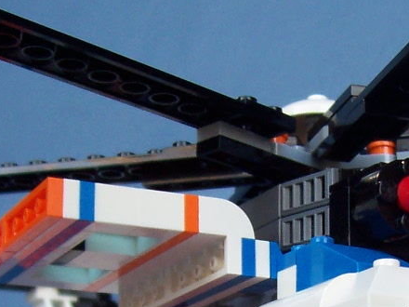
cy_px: 350
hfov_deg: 19.3
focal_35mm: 101
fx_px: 1193
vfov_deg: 14.3
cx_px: 313
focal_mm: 5.6
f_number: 2.8
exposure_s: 1/90
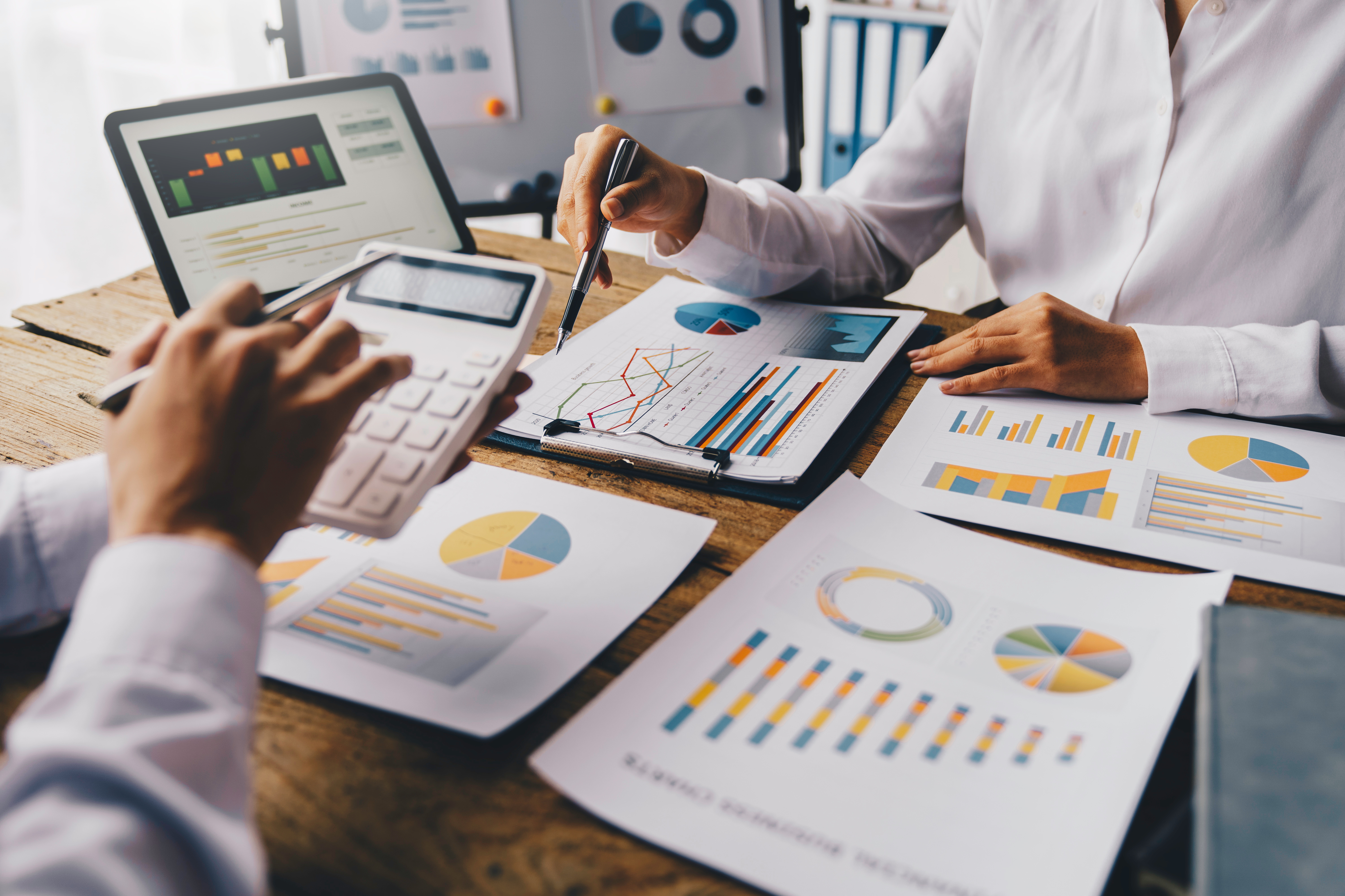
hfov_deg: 55.8
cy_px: 448
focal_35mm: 34
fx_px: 1270
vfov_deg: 38.9
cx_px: 672
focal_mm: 34
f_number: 2.8
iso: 125
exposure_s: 1/100
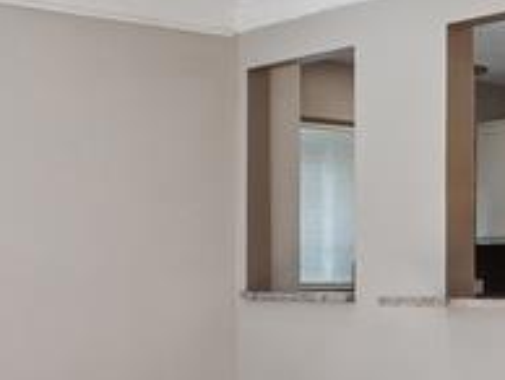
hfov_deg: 23.8
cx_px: 575
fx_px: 1110
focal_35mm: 76
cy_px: 299
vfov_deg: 19.2
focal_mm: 10
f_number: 8
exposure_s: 1/80
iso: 400
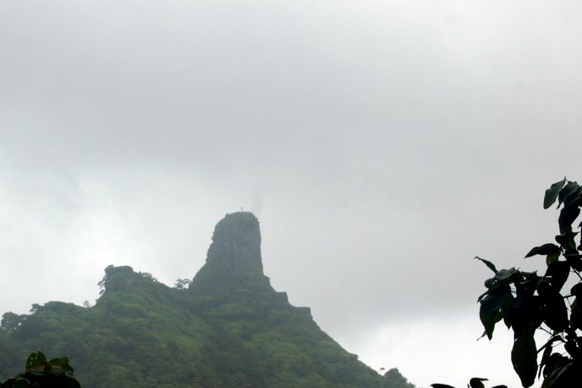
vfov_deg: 9.5
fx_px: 2325
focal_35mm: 144
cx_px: 223
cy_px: 297
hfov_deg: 14.3
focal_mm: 55
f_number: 8
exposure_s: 1/250
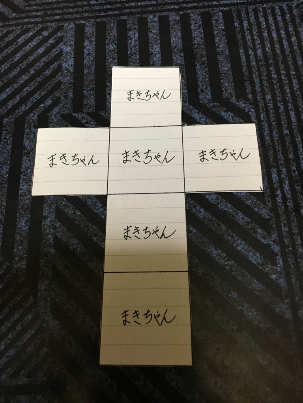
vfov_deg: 61.7
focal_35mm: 29
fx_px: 338
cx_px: 152
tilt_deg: -68.3
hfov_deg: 48.2
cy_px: 202
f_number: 2.2
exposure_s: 1/30
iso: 160
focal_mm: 4.15
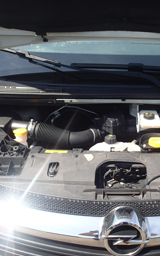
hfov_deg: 34.5
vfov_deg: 54.0
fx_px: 251
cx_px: 123
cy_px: 129
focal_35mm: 36
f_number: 2.8
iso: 100
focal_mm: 4.5
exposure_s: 1/640
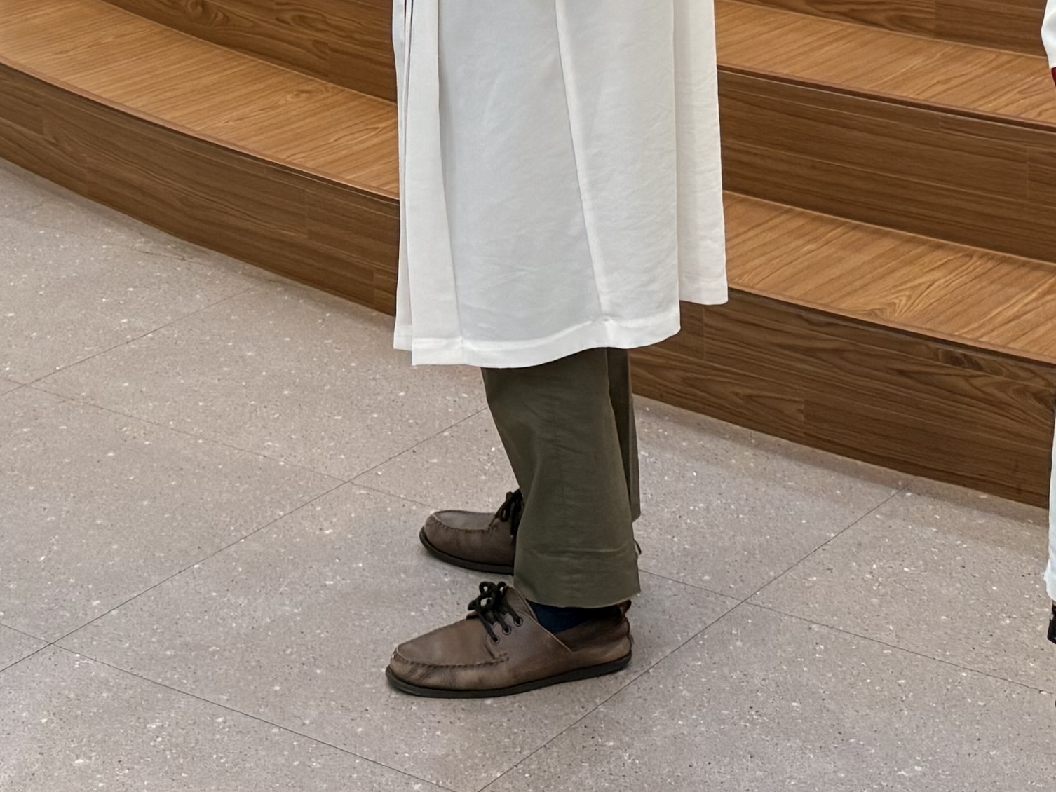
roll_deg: +1.4
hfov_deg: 21.3
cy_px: -299
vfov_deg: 15.3
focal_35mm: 91
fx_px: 2776
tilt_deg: -5.1
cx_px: 222
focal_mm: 6.76
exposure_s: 1/120
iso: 125
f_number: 1.78
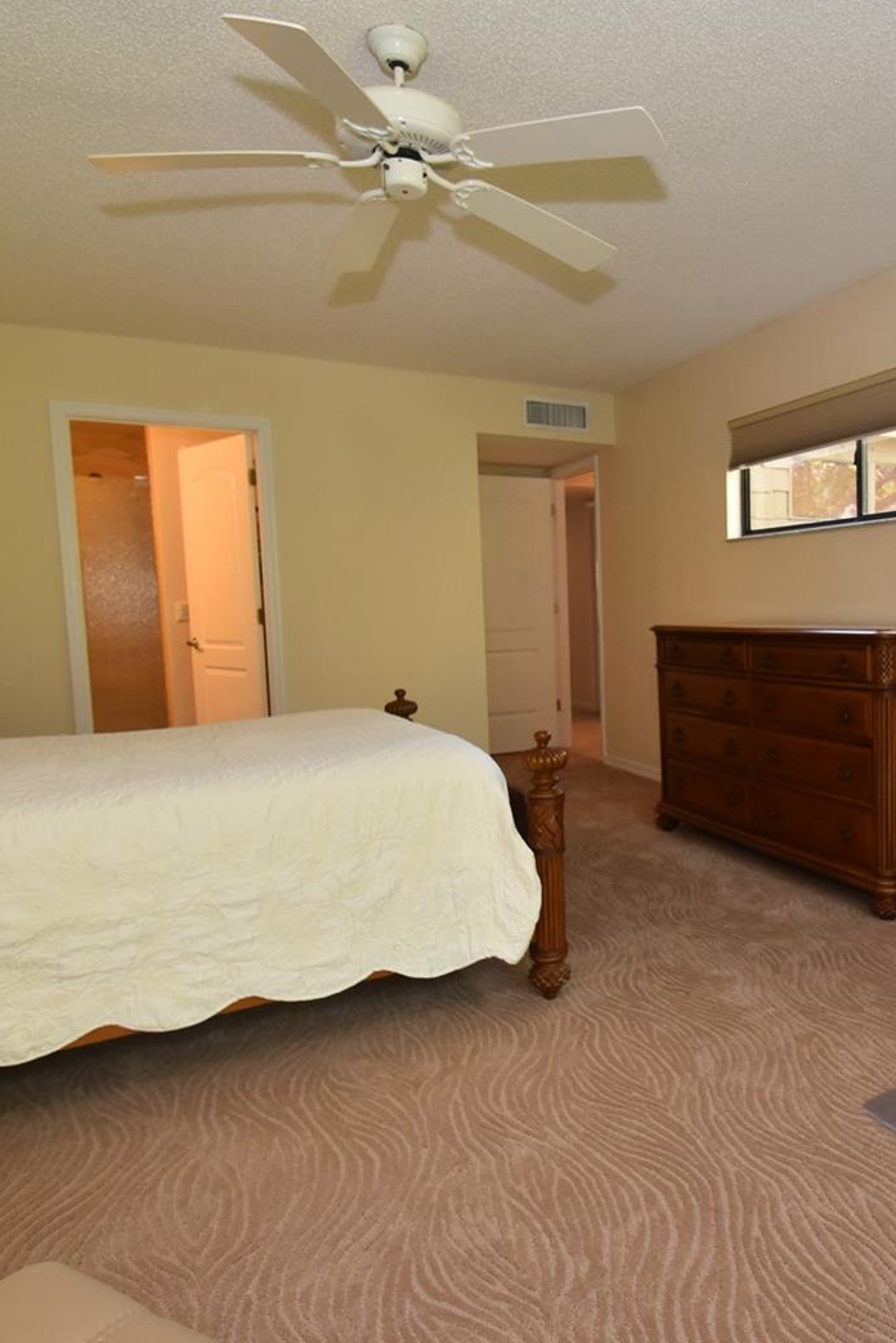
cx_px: 713
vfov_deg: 76.1
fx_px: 858
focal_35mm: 23
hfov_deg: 51.8
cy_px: 672
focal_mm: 10
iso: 800
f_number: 5
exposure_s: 1/100
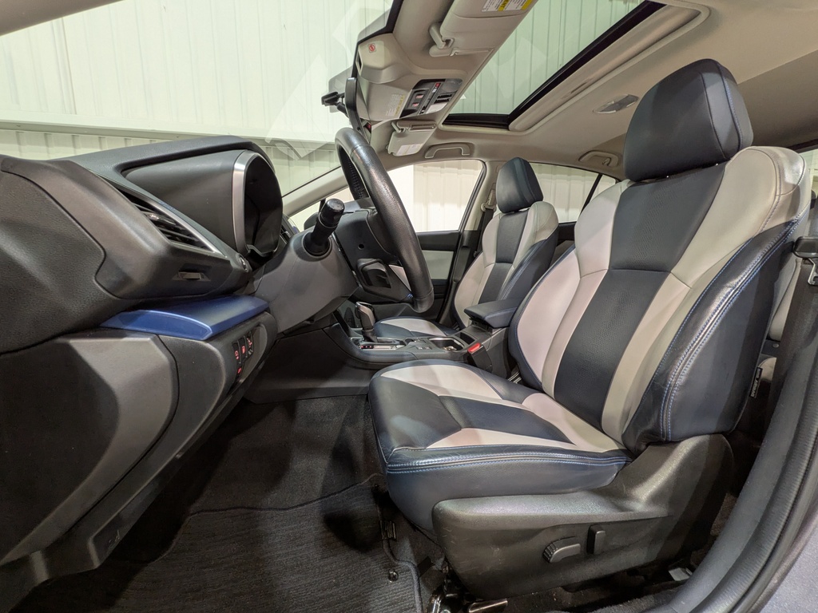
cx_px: 409
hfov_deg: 102.1
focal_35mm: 14
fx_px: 331
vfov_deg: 85.7
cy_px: 306
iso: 70
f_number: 2.2
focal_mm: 1.83
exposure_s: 1/24
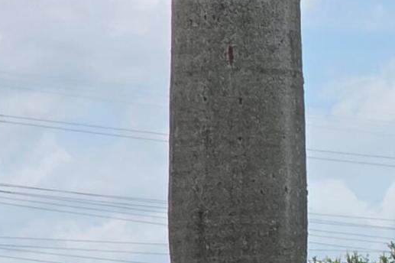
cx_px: 884
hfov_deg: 5.0
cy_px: 390
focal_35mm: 400
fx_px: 4386
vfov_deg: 3.4
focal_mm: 7.9
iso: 50
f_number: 2.4
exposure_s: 1/2510
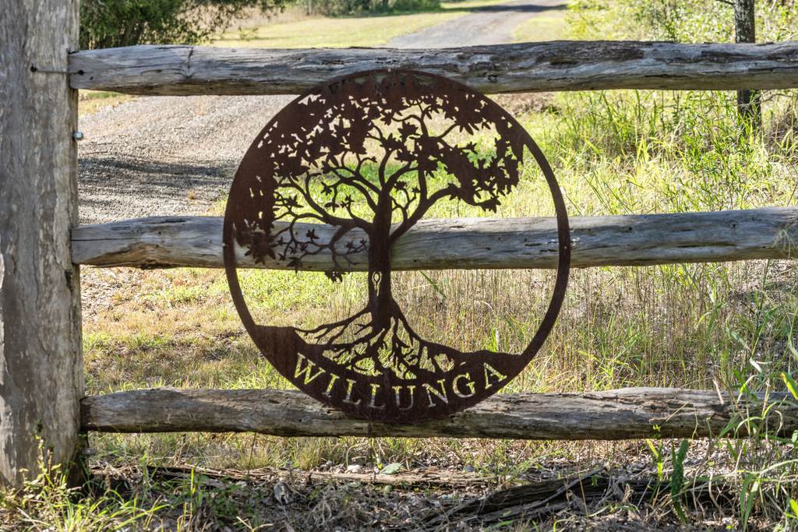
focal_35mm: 105
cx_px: 399
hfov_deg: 19.5
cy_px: 266
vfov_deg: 13.0
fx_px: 2328
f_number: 8
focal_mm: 105
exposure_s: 1/50
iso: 100
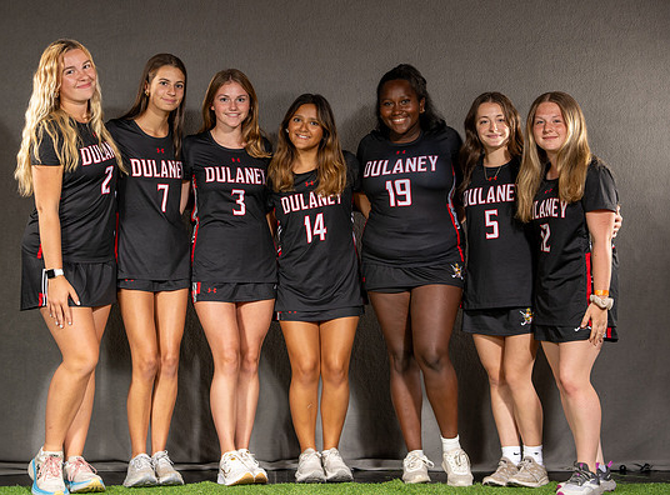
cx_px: 333
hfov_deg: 24.5
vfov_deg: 18.2
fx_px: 1540
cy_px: 193
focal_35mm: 80
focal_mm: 50
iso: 160
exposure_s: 1/125
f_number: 6.3
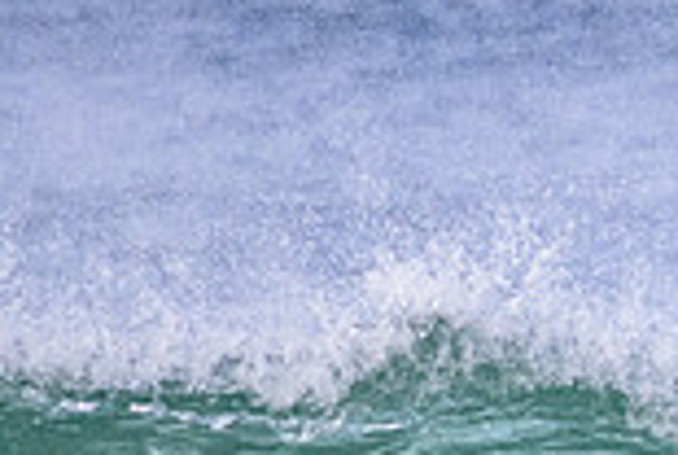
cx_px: 1076
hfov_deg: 0.7
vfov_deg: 0.5
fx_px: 56419
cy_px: 772
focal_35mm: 2990
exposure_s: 1/2000
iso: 3600
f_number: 11
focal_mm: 800
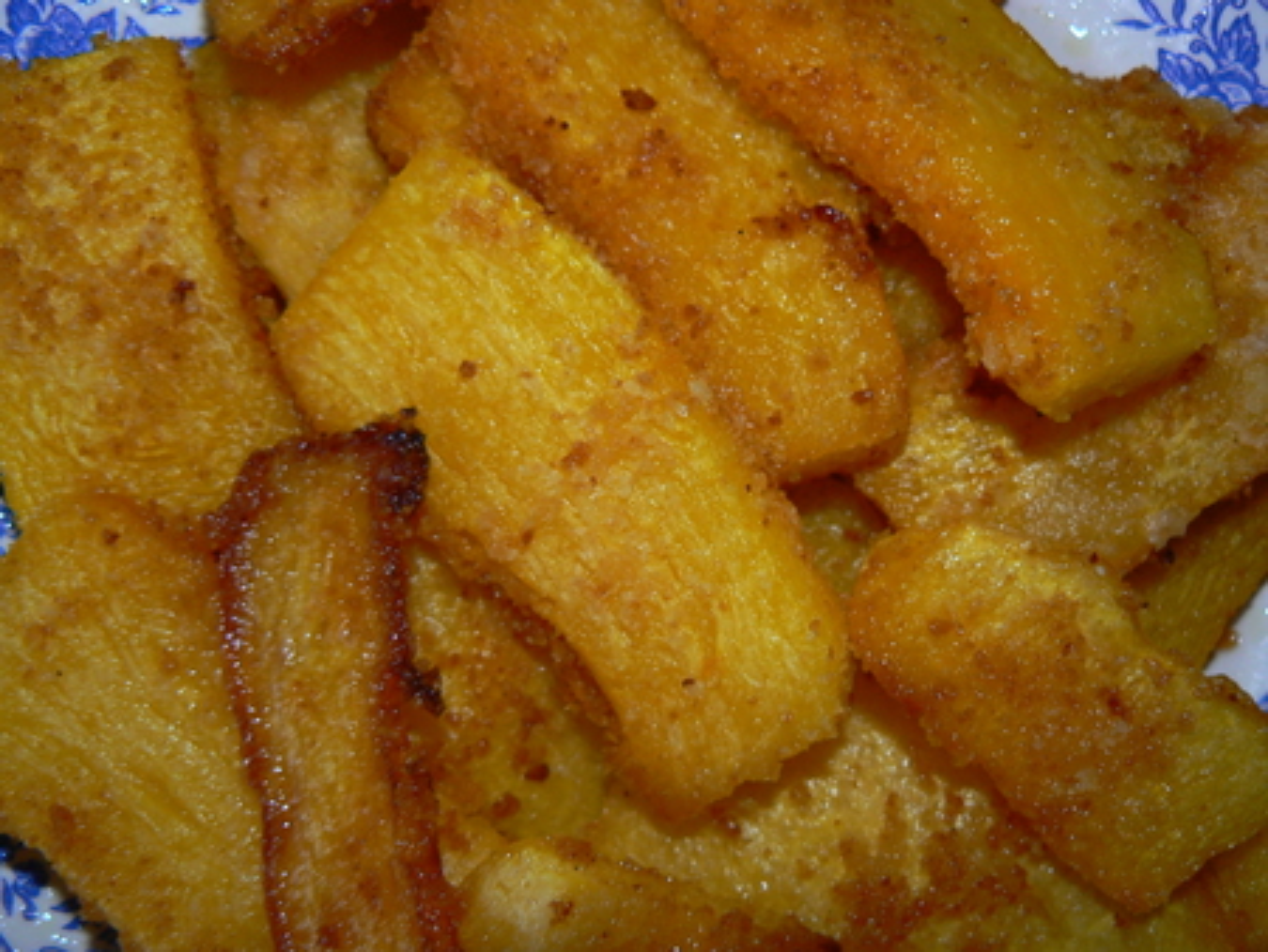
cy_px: 476
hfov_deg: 51.3
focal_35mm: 36
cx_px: 634
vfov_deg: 39.7
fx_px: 1319
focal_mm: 6
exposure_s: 1/30
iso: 100
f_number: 2.8
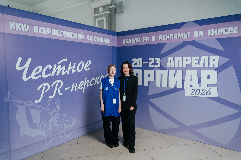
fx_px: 187
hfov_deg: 65.5
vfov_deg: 46.4
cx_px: 120
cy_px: 80
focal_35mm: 28
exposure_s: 1/200
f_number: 2.8
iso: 1000
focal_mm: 28
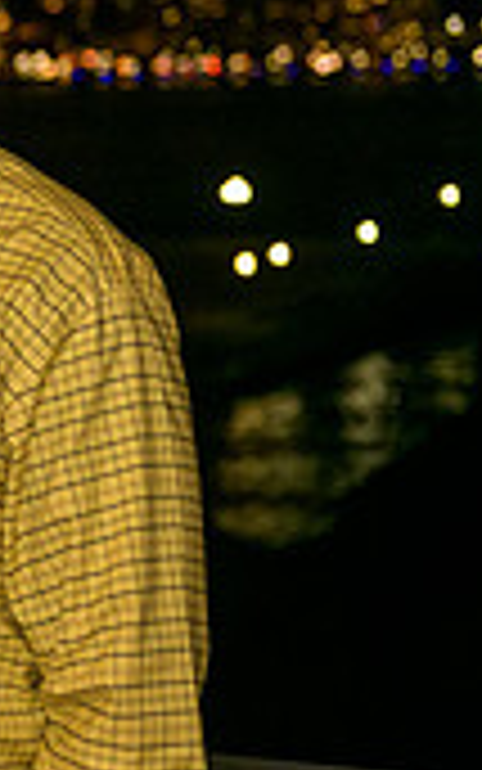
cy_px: 349
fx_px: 3045
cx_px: -595
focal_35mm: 145
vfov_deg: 14.4
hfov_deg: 8.4
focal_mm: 42
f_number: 3.2
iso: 1600
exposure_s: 1/125
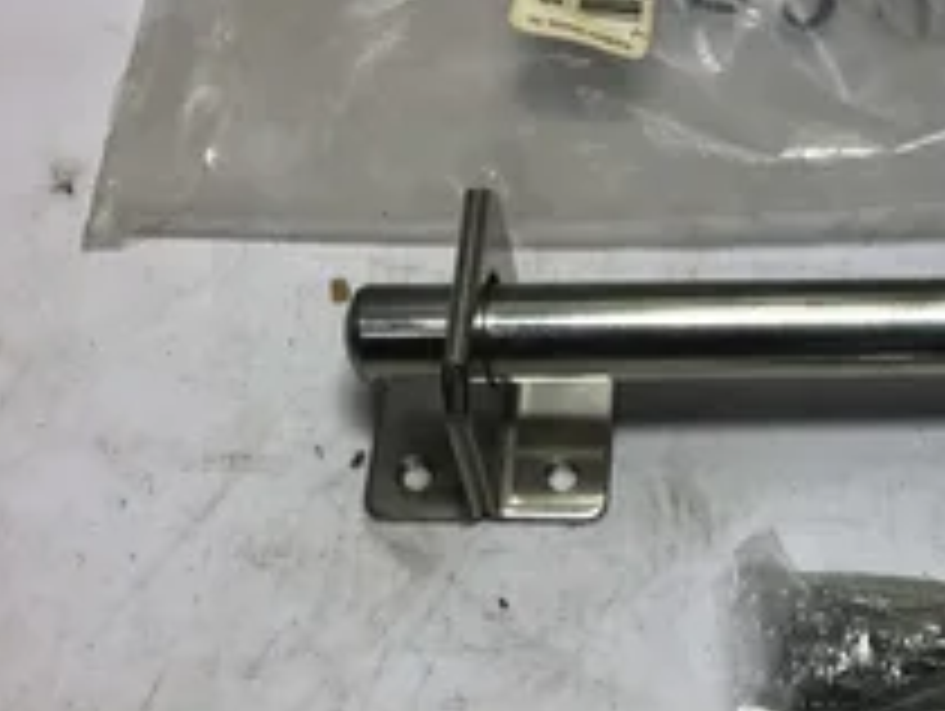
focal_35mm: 59
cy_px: 400
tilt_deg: -57.8
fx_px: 1613
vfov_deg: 24.8
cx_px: 824
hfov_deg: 31.4
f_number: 2.4
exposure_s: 1/146
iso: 25
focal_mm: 3.3
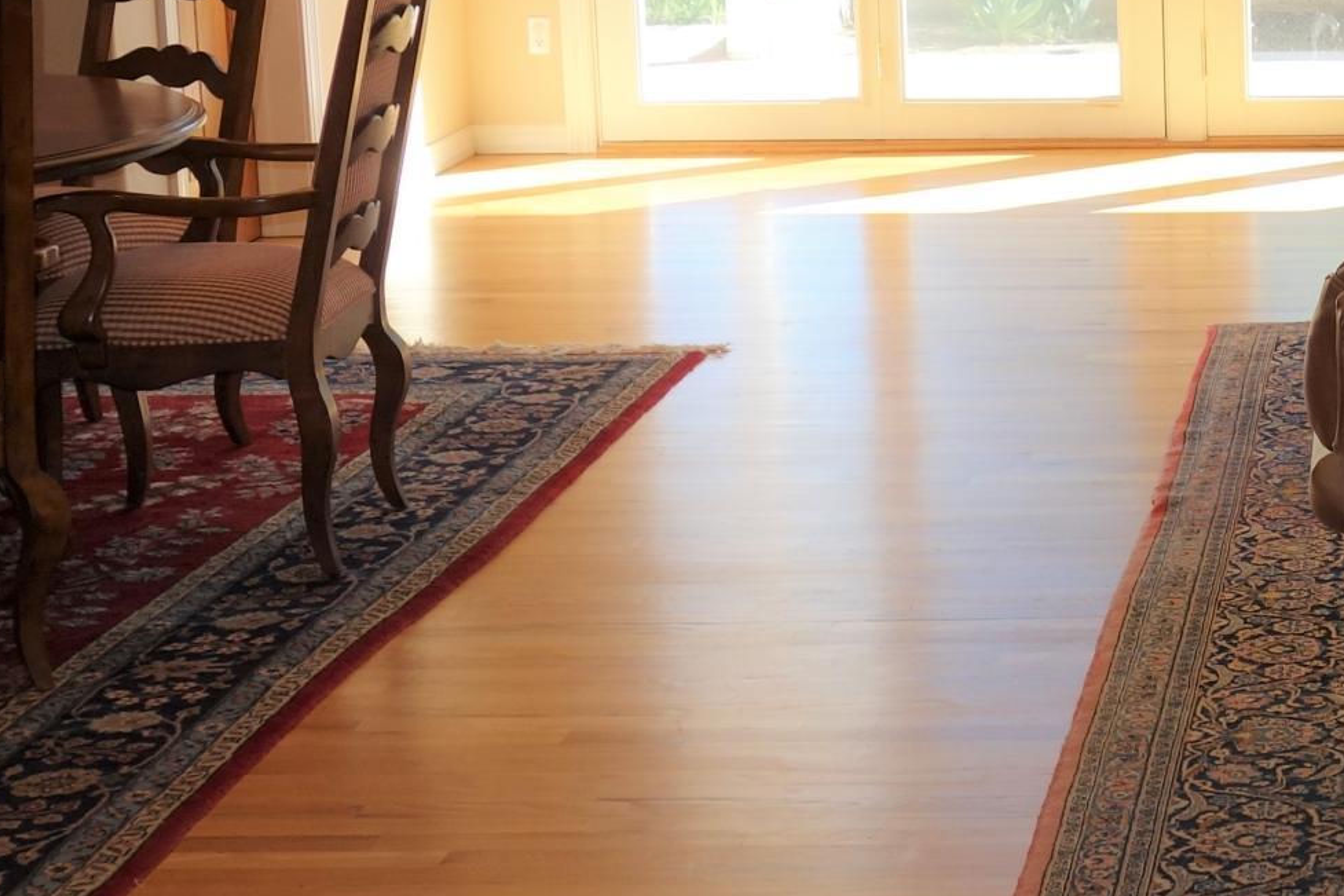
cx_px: 1431
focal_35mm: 86
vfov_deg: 15.7
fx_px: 3210
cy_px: 125
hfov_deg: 22.5
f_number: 3.5
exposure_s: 1/100
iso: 125
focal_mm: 10.4
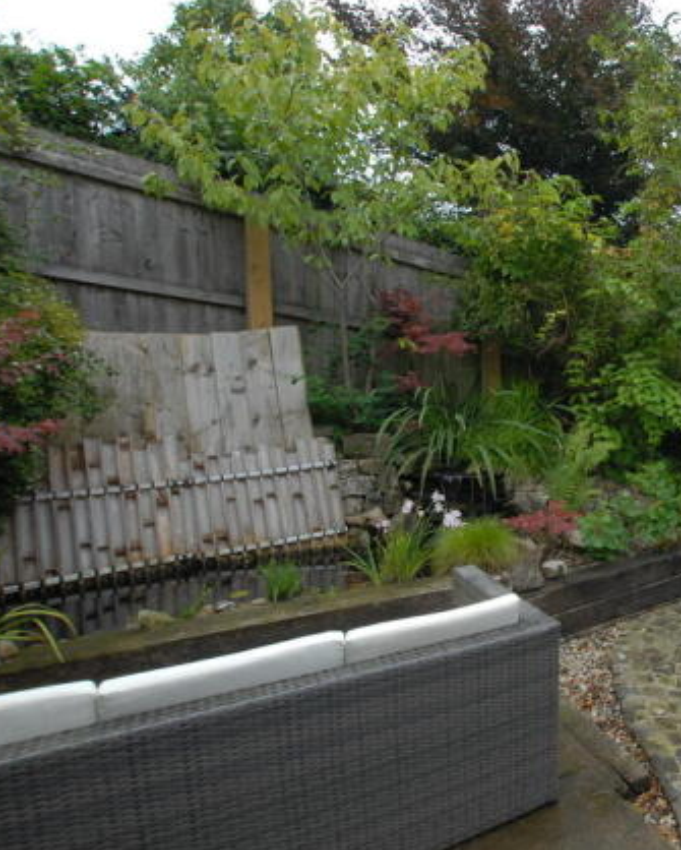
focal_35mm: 22
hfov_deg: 53.4
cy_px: 440
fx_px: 554
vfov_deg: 75.0
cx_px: 639
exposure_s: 1/30
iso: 250
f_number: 8
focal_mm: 10
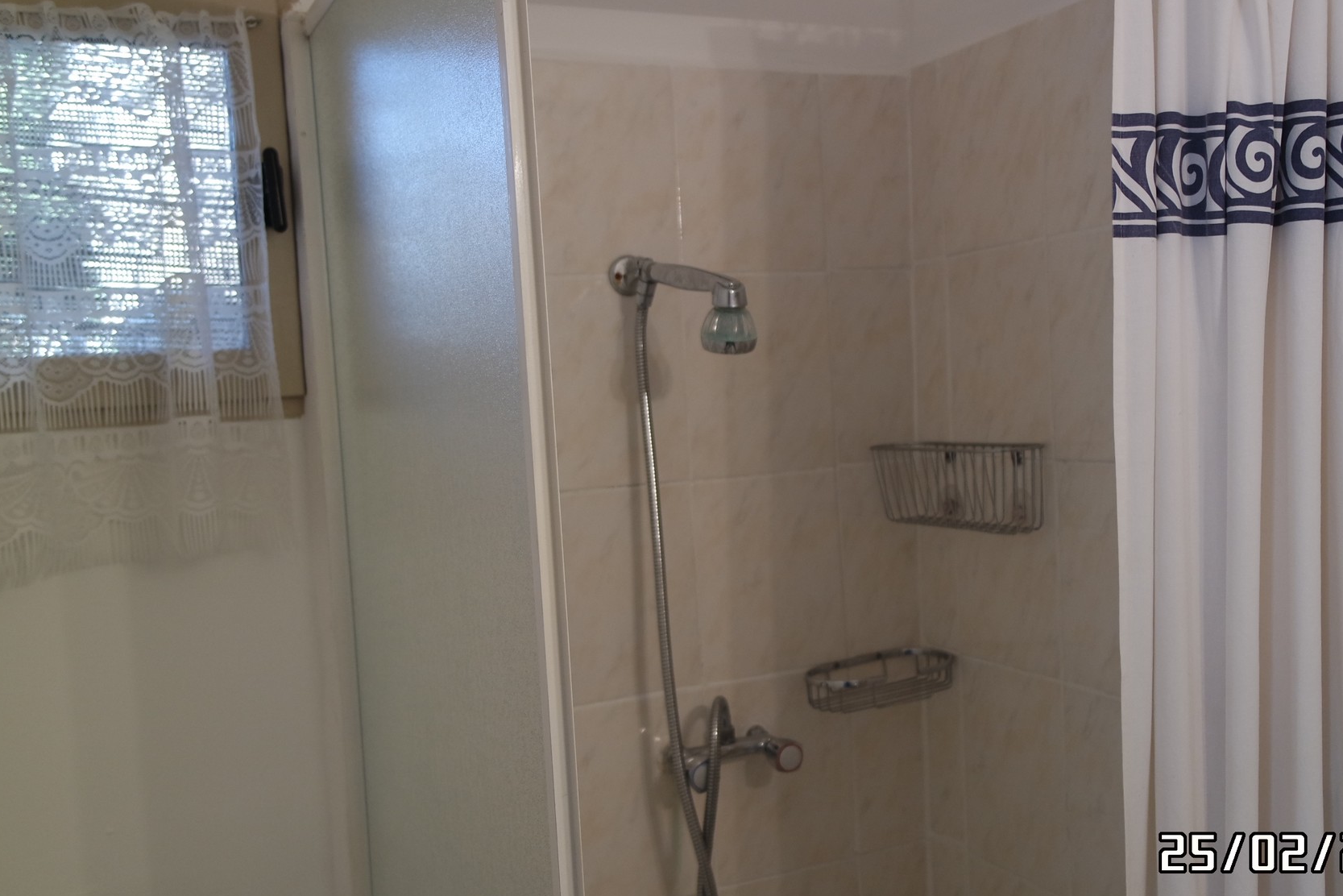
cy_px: 411
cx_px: 764
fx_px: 1418
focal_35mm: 38
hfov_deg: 50.5
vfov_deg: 35.0
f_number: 3.5
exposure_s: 1/40
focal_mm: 22
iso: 400
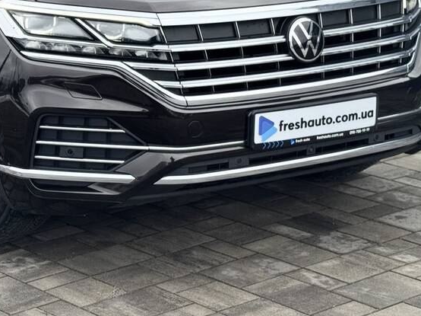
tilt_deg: -9.3
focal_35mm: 104
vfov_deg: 14.0
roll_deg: +0.5
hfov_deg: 18.7
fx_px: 1264
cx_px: 71
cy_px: 13
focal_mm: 6.76
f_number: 1.78
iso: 64
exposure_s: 1/1152
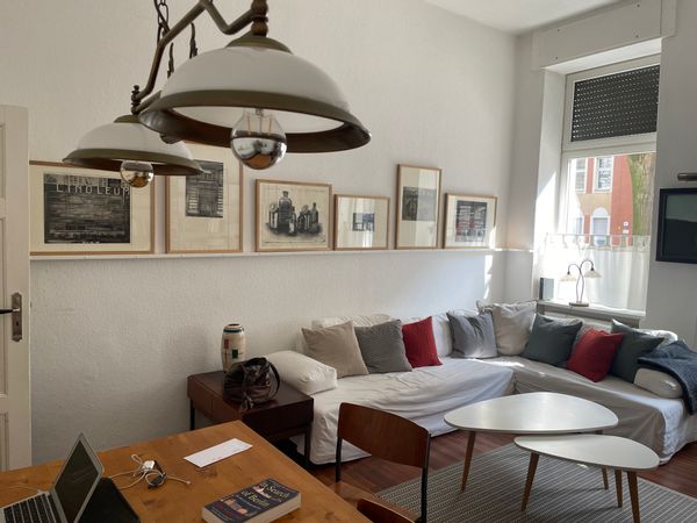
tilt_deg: -4.0
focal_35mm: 26
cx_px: 348
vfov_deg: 53.1
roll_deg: -0.5
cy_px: 262
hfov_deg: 67.3
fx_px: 524
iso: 64
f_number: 1.6
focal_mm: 4.2
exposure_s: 1/121
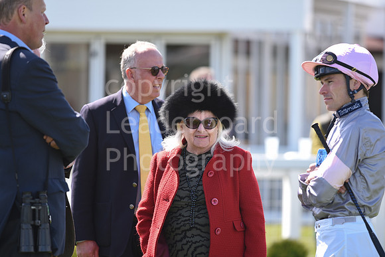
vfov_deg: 4.6
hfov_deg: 6.9
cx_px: 192
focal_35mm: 300
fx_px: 3209
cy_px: 128
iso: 400
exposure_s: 1/800
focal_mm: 300
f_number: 4.5
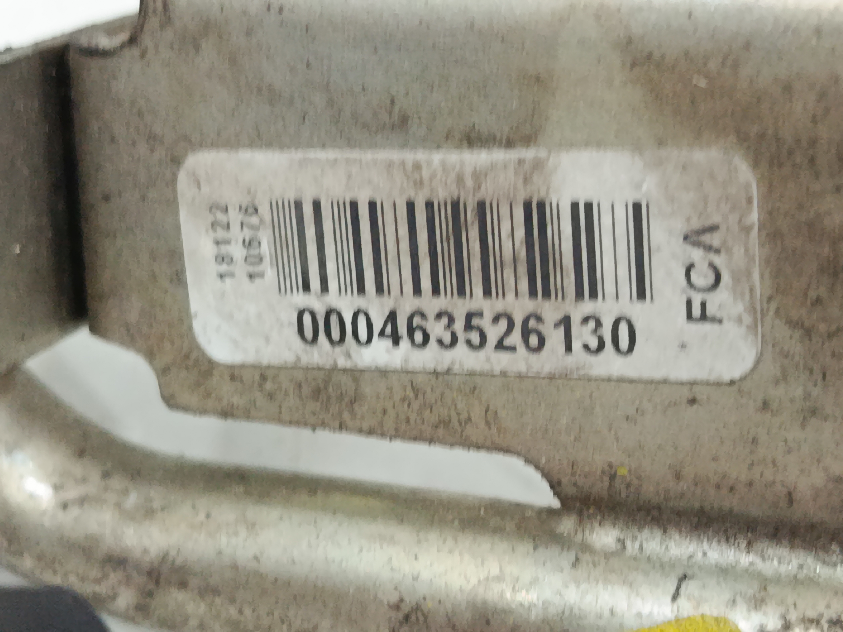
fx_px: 1875
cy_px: 316
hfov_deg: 25.3
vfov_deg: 19.1
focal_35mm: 77
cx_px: 422
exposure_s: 1/33.3
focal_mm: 5.24
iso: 1210
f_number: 1.7
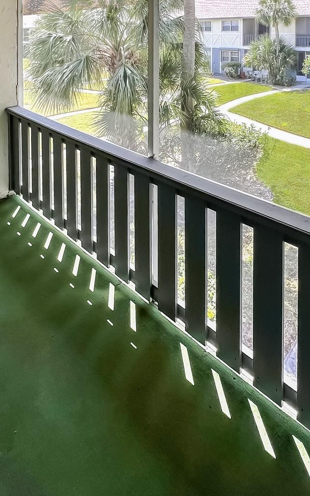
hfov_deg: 53.0
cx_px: 155
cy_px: 249
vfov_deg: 77.2
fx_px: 311
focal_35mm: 23
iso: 32
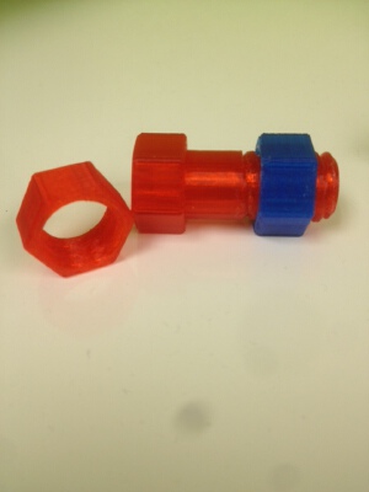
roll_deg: +0.9
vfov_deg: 52.6
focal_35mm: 35
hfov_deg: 40.7
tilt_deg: -39.6
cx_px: 184
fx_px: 497
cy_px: 246
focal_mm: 4.28
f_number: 2.4
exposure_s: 1/40
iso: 50
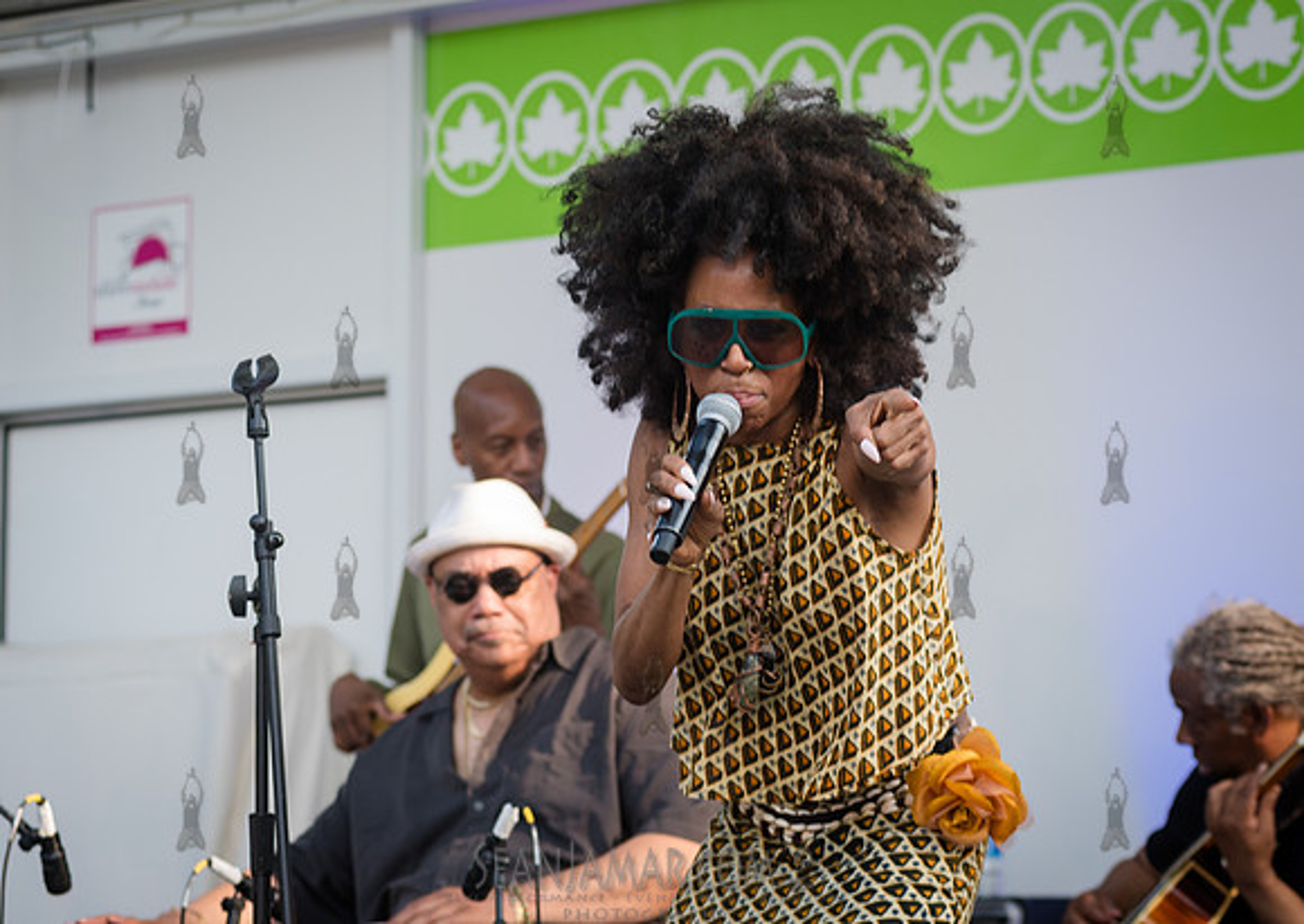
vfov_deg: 9.4
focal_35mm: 152
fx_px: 5627
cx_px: 824
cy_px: 335
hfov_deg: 13.2
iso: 200
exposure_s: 1/250
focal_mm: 112
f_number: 4.5
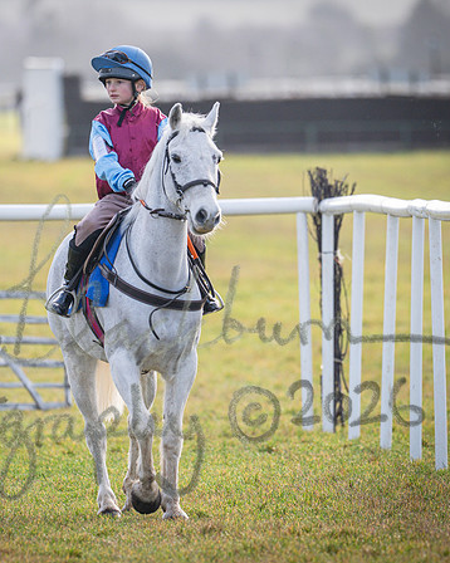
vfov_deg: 2.2
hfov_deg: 1.7
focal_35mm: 886
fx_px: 14760
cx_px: 172
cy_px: 302
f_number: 4.5
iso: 400
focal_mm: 400
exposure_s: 1/640
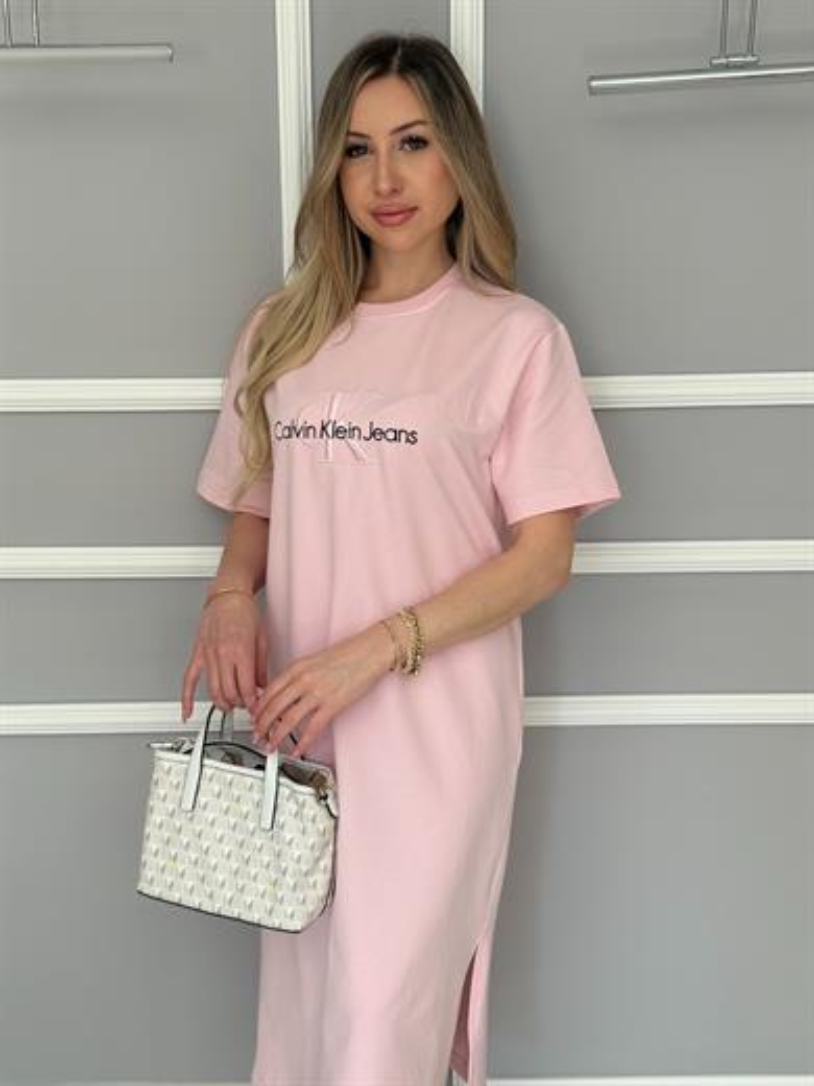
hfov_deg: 30.3
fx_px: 1505
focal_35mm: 48
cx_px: 407
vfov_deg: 39.7
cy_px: 543
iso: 125
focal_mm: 6.76
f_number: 1.78
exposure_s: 1/226
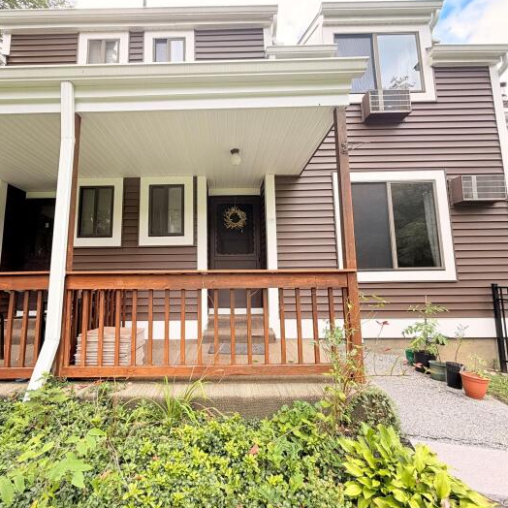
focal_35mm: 17
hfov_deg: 83.6
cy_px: 249
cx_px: 222
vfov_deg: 84.0
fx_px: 282
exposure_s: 1/126
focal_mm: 2.22
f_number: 2.2
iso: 40
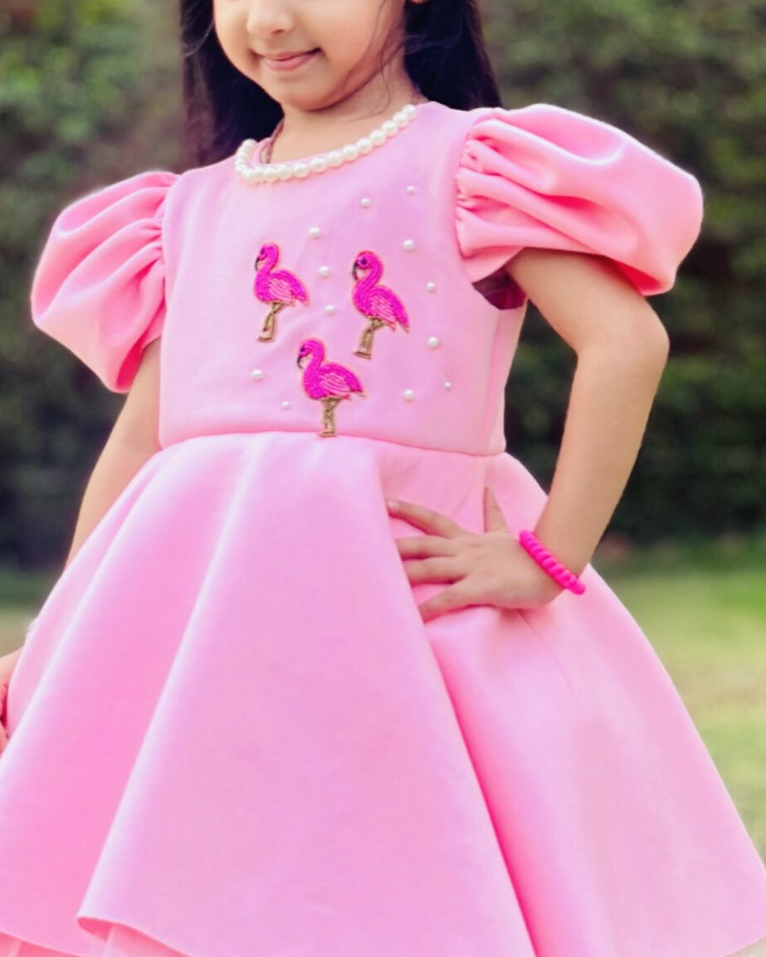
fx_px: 2946
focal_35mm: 104
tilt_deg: -3.4
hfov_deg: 14.8
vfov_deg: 18.4
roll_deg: +0.8
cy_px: 595
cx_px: 325
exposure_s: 1/121
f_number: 1.78
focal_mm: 6.86
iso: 125
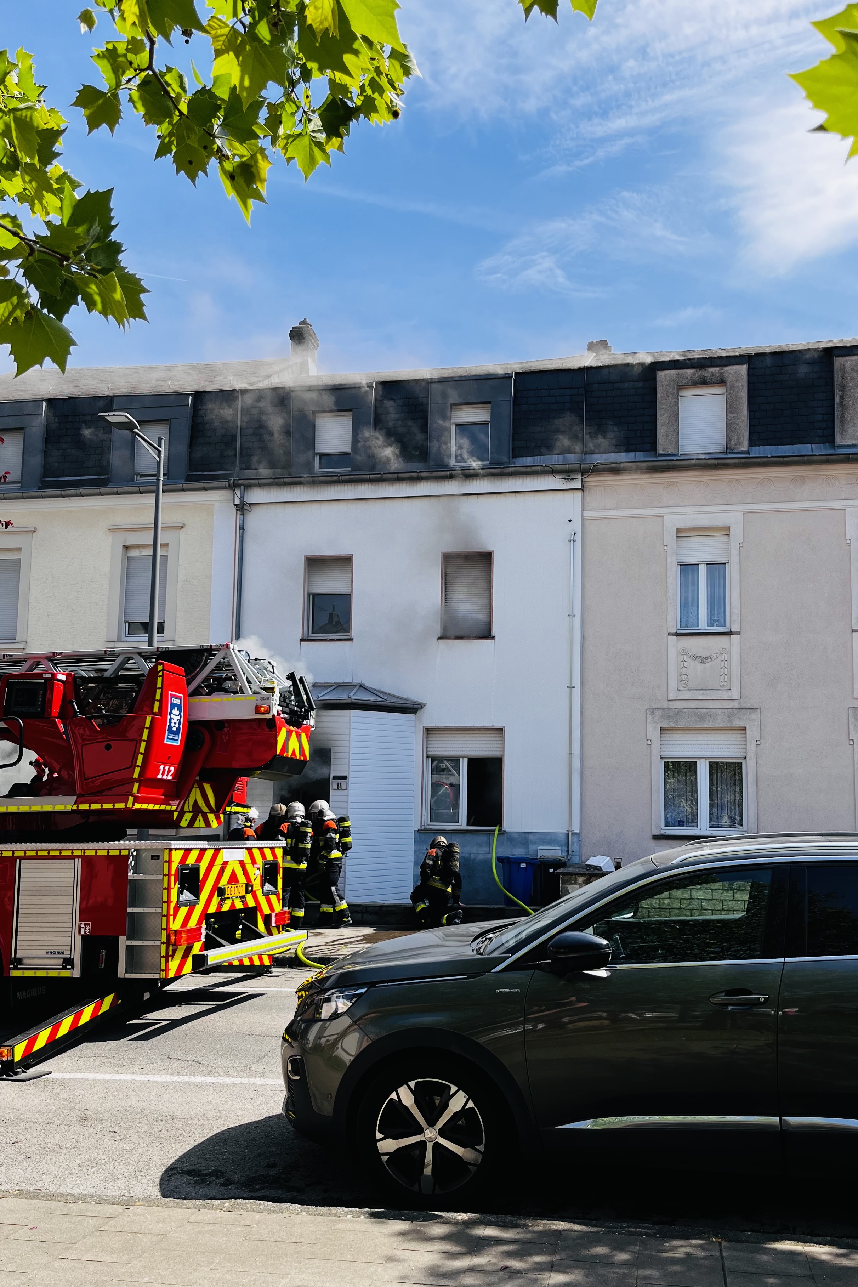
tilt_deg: +4.7
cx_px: 467
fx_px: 1072
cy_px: 696
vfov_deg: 61.8
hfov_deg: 43.6
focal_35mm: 30
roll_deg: -1.3
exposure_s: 1/2463
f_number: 1.6
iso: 50
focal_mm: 5.1
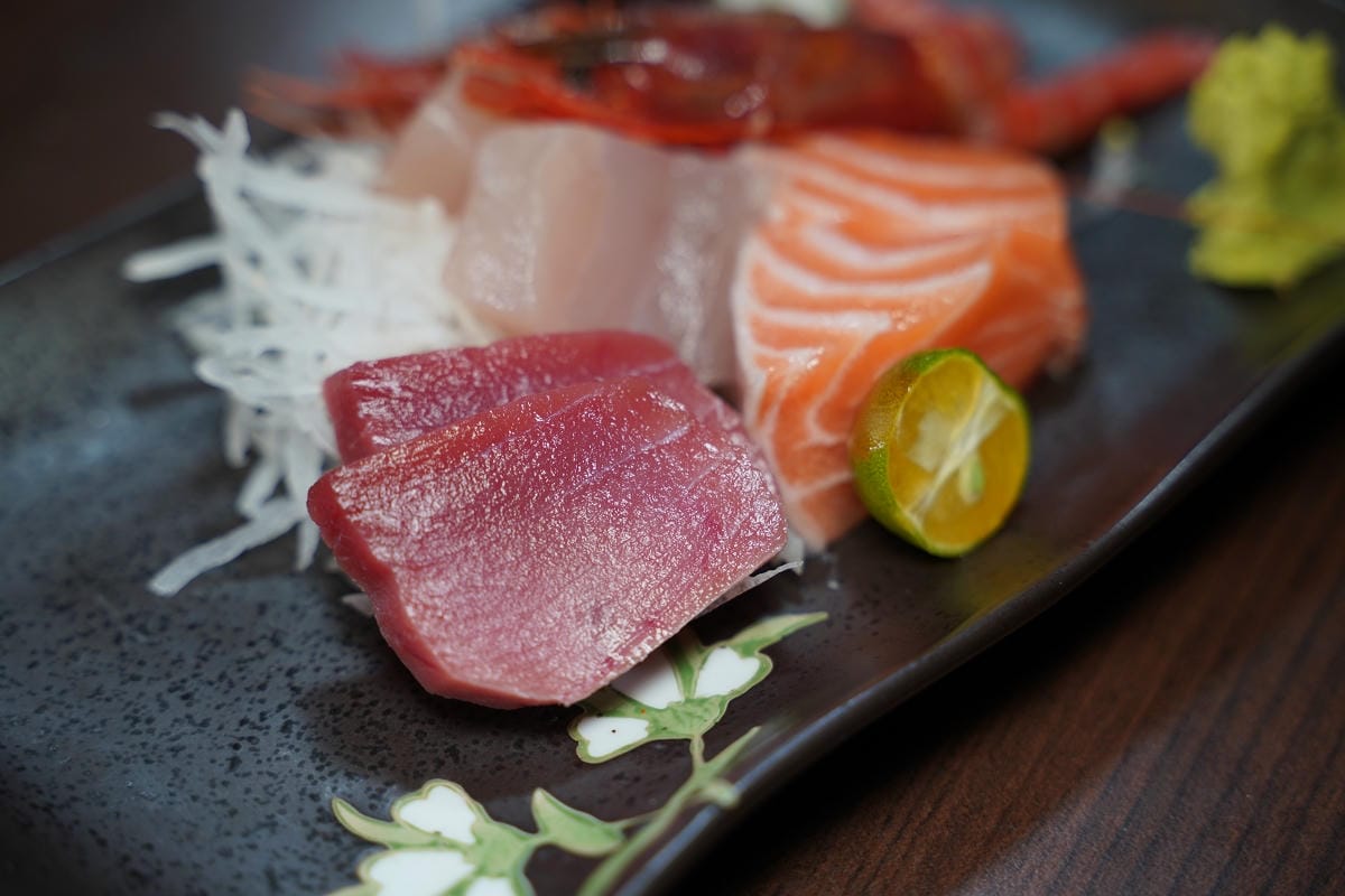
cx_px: 672
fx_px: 2802
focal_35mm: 75
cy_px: 448
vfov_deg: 18.2
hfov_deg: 27.0
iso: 160
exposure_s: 1/80
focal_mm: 75
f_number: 4
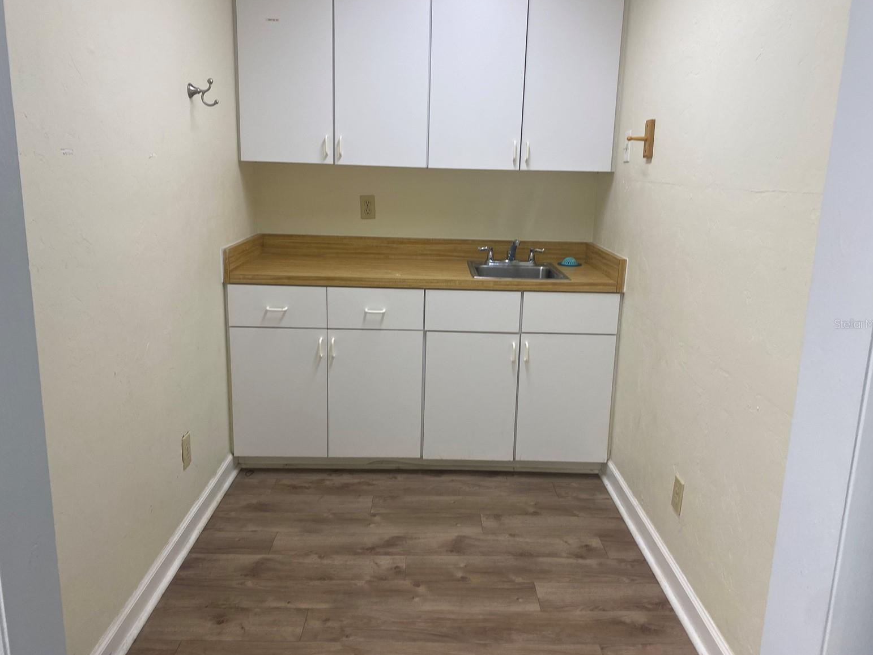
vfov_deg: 51.4
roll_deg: -1.4
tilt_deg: -12.0
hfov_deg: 65.3
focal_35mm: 27
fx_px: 681
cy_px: 324
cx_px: 435
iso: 64
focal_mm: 4.25
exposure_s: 1/60
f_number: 1.8
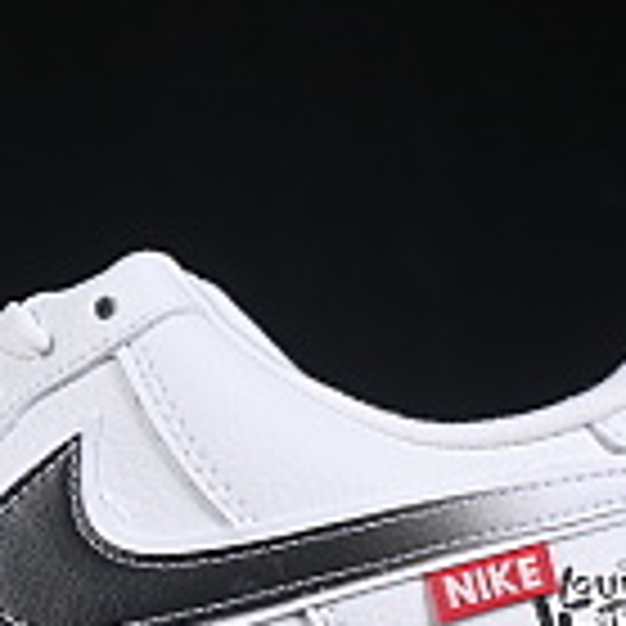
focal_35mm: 229
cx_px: 68
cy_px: 466
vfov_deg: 7.6
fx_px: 4685
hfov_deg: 7.6
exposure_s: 1/80
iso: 160
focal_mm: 50
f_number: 8
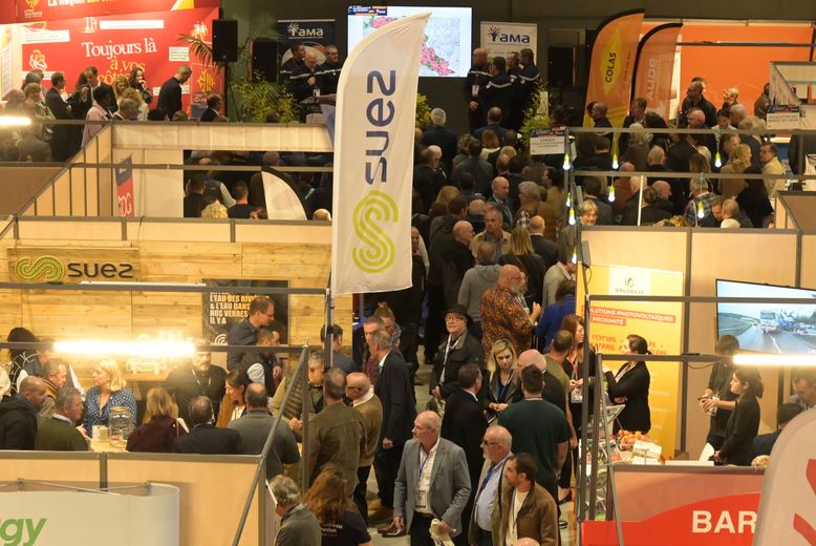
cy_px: 273
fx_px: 2540
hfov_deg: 18.2
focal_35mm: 112
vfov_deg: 12.3
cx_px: 408
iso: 6400
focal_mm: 75
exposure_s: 1/160
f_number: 6.3
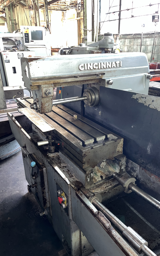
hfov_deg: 44.4
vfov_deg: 66.5
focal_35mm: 28
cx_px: 90
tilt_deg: -22.4
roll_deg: +0.4
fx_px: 195
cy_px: 128
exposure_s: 1/9
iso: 125
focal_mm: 5.1
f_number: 1.6
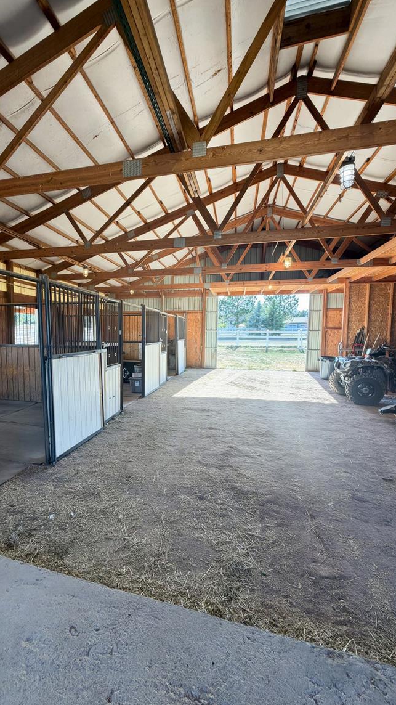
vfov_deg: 99.4
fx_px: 299
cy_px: 357
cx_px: 158
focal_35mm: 16
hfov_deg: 66.4
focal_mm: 2.22
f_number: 2.2
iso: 80
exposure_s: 1/120
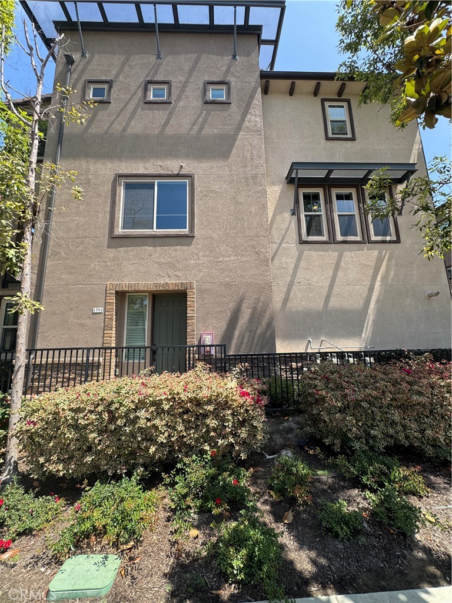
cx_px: 226
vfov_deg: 102.1
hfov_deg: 85.7
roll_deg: +0.6
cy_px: 302
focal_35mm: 14
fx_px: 244
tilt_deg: +10.8
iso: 50
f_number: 2.2
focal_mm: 2.22
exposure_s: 1/734
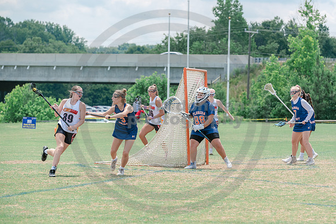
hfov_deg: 12.4
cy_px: 121
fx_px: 1543
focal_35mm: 165
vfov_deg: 8.3
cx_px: 206
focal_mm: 135
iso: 400
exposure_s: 1/1600
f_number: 5
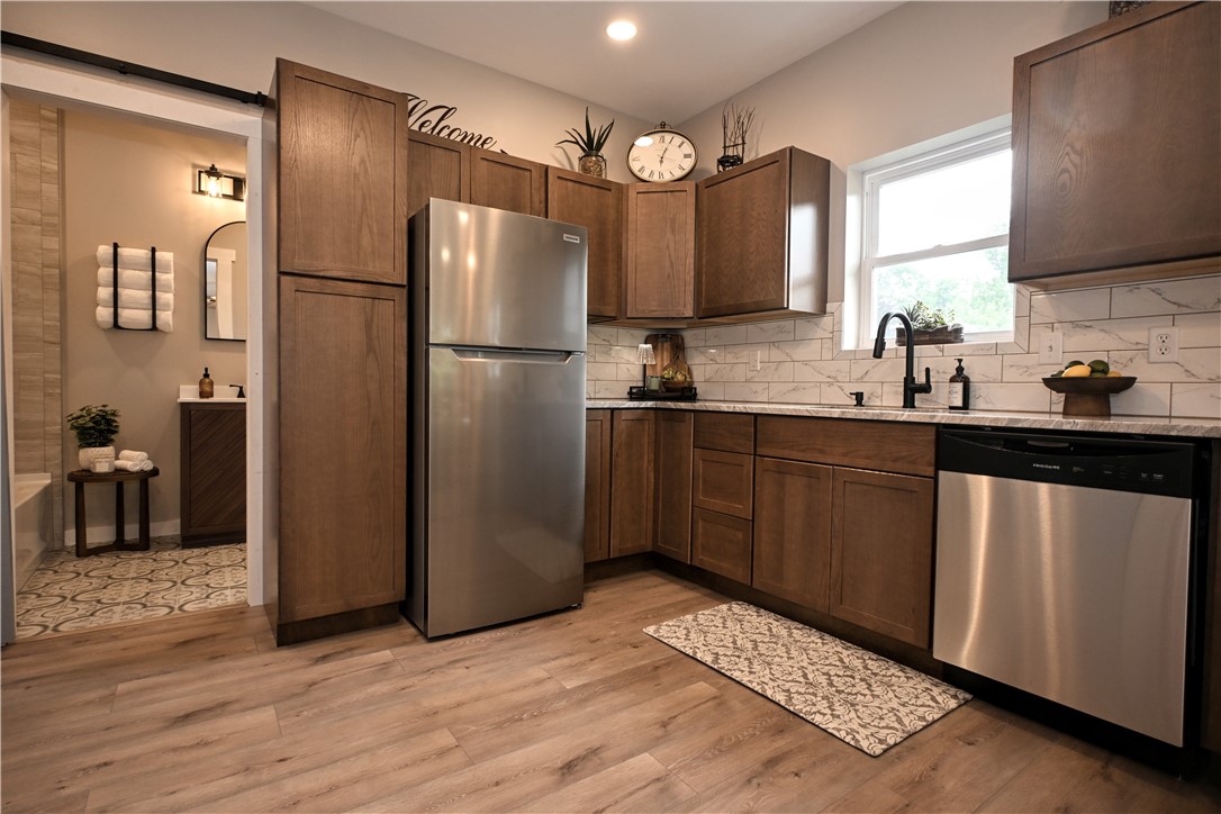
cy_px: 407
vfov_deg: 67.4
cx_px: 610
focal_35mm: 18
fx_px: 610
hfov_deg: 90.0
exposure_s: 1/60
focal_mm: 12
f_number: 4
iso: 250
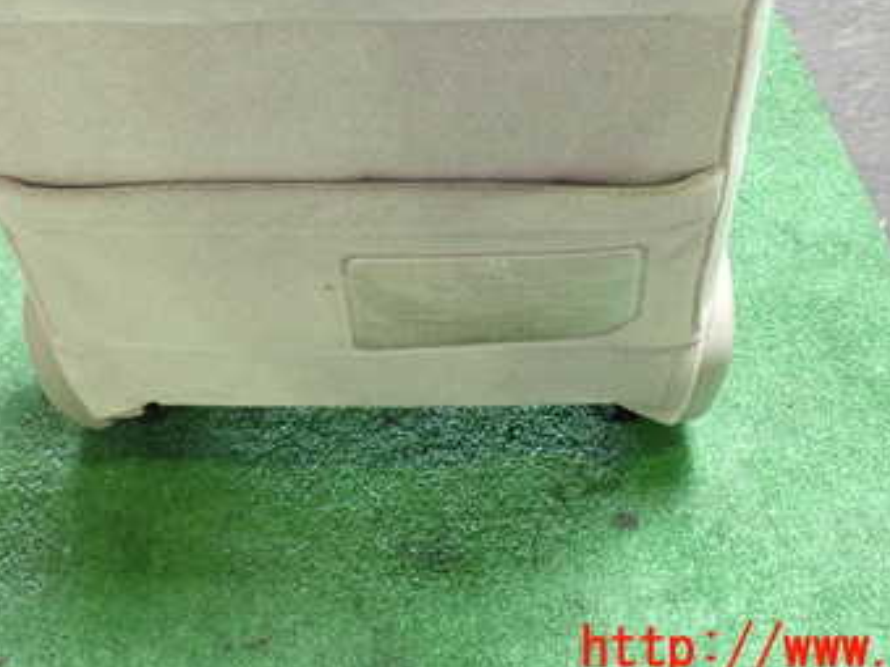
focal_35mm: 53
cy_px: 94
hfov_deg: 36.1
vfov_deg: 26.8
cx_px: 387
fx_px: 1363
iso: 320
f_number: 2.3
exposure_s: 1/30
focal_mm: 5.4
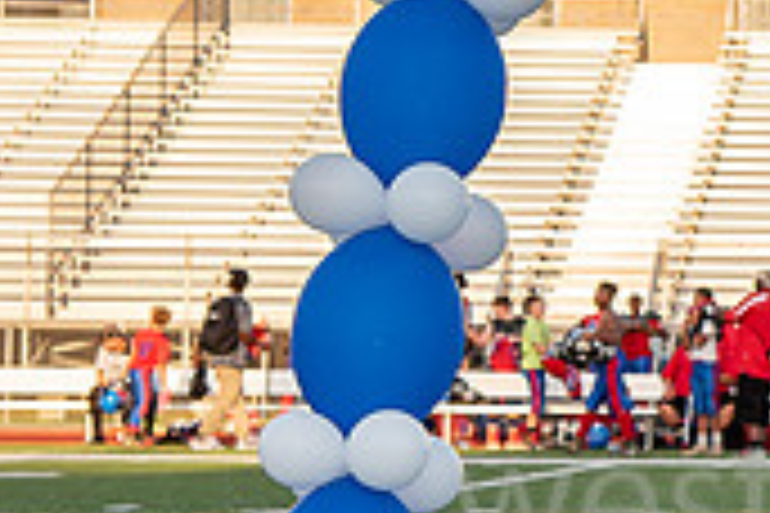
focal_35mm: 264
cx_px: 1242
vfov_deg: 5.2
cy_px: 164
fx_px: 5646
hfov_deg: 7.6
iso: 100
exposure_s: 1/125
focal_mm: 62
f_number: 6.3
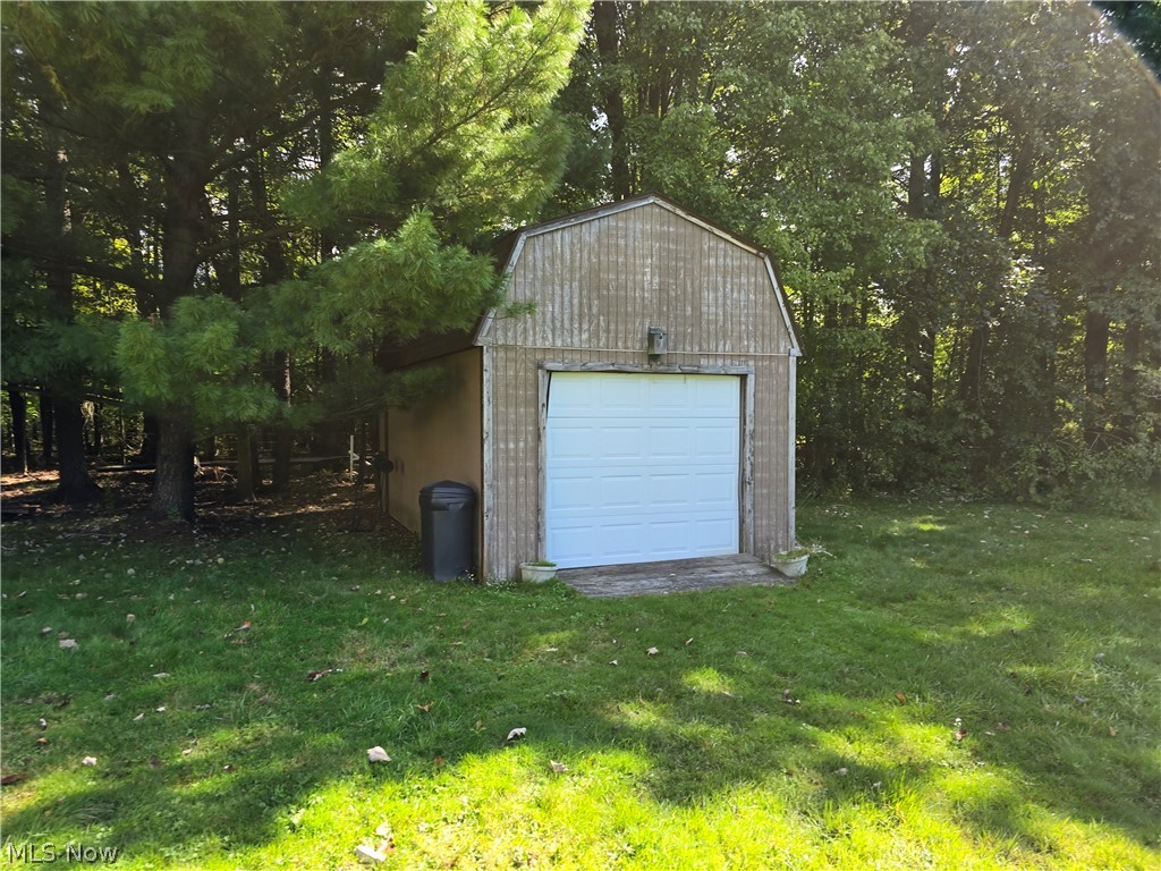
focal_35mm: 23
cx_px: 580
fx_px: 771
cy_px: 436
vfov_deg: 58.9
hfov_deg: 73.9
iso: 20
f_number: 1.7
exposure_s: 1/180
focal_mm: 6.3
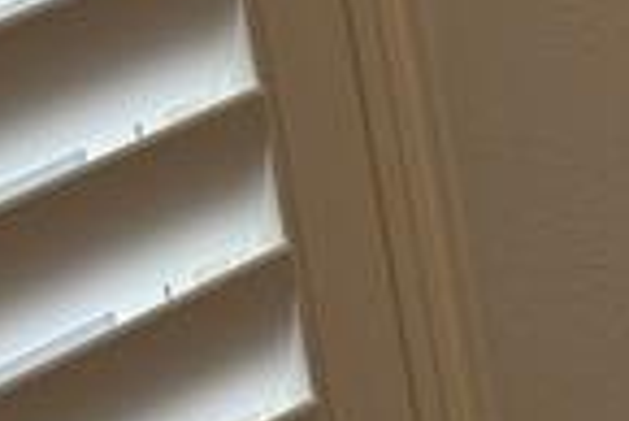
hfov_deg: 9.7
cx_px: 928
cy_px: -495
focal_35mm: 206
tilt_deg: -14.5
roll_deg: +6.6
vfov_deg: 6.4
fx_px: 3603
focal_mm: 6.76
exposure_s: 1/130
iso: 64
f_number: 1.78
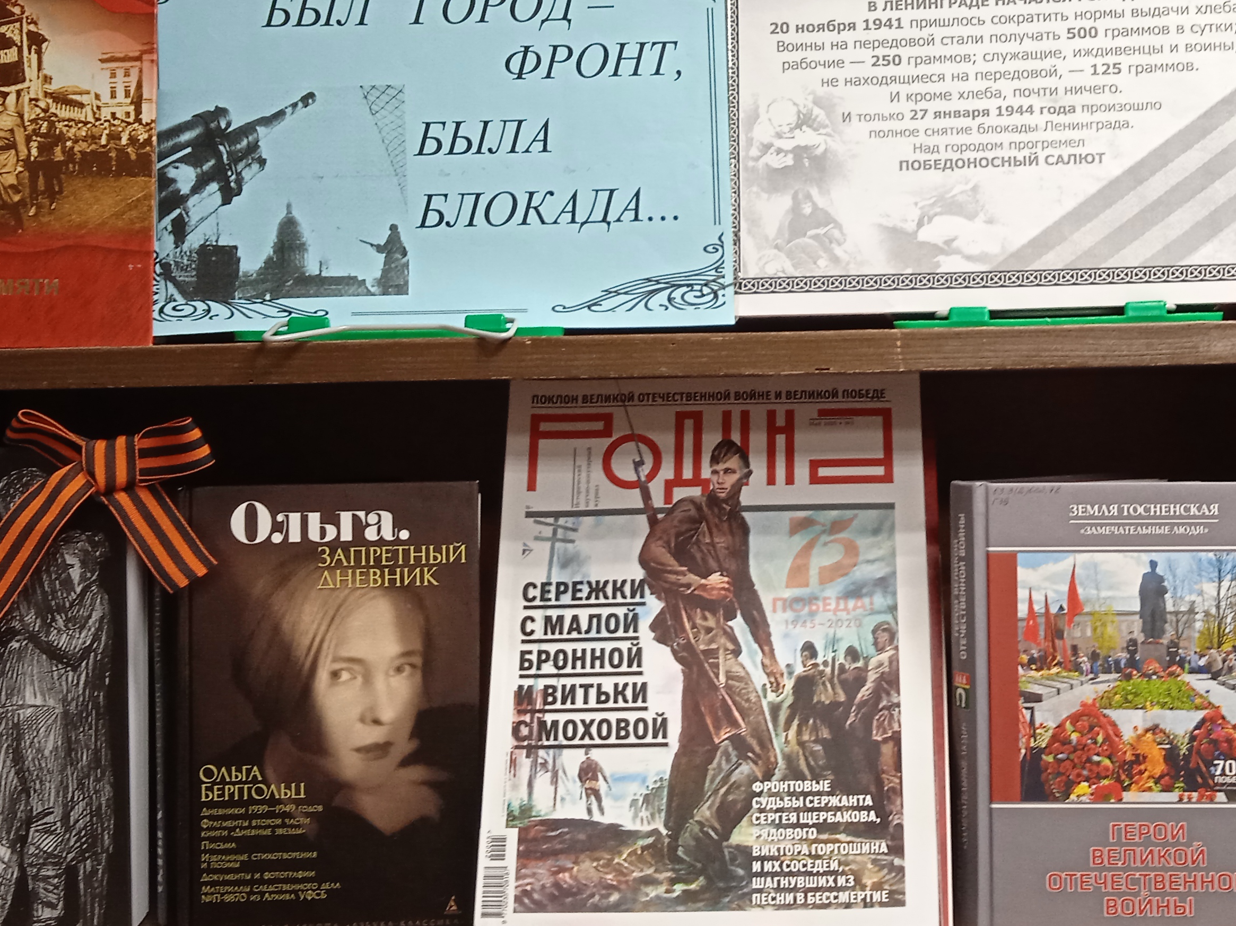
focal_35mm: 50
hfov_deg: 38.0
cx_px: 769
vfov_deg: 29.1
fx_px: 1785
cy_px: 420
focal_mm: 3.43
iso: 226
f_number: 2.2
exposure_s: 1/33.3
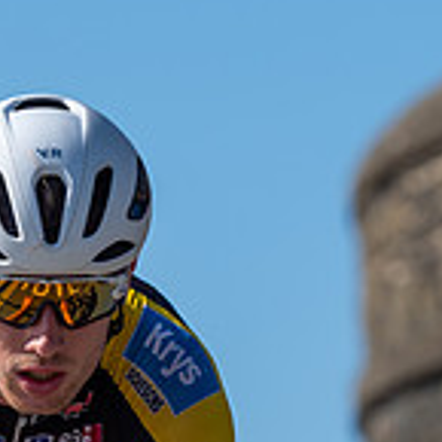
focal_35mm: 705
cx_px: -70
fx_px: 10184
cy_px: 665
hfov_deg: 2.5
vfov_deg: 2.5
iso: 100
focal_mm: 178
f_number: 4.5
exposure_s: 1/1000
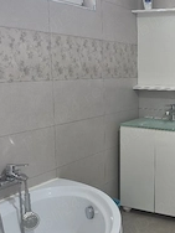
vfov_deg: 38.8
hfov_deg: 27.6
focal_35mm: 49
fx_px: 330
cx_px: 182
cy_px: 131
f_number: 1.4
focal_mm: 6.5
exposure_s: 1/101
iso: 125
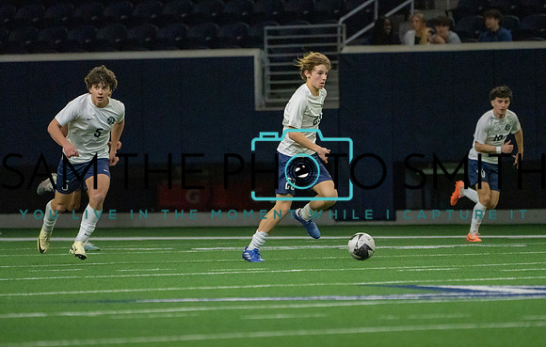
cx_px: 288
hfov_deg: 4.1
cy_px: 155
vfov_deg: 2.6
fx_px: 7601
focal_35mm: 508
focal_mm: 400
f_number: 5.6
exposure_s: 1/1000
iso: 16000
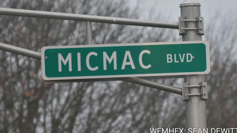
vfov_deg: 2.6
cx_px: 118
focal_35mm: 473
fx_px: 2973
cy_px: 58
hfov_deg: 4.6
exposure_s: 1/250
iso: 500
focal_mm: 300
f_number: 5.6
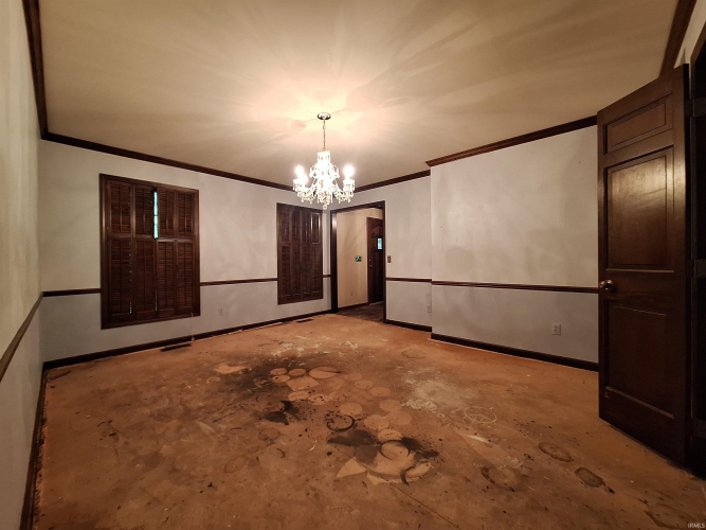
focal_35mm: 13
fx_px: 265
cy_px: 265
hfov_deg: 106.2
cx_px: 353
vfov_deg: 89.9
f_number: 2.2
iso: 200
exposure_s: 1/24
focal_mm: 1.74
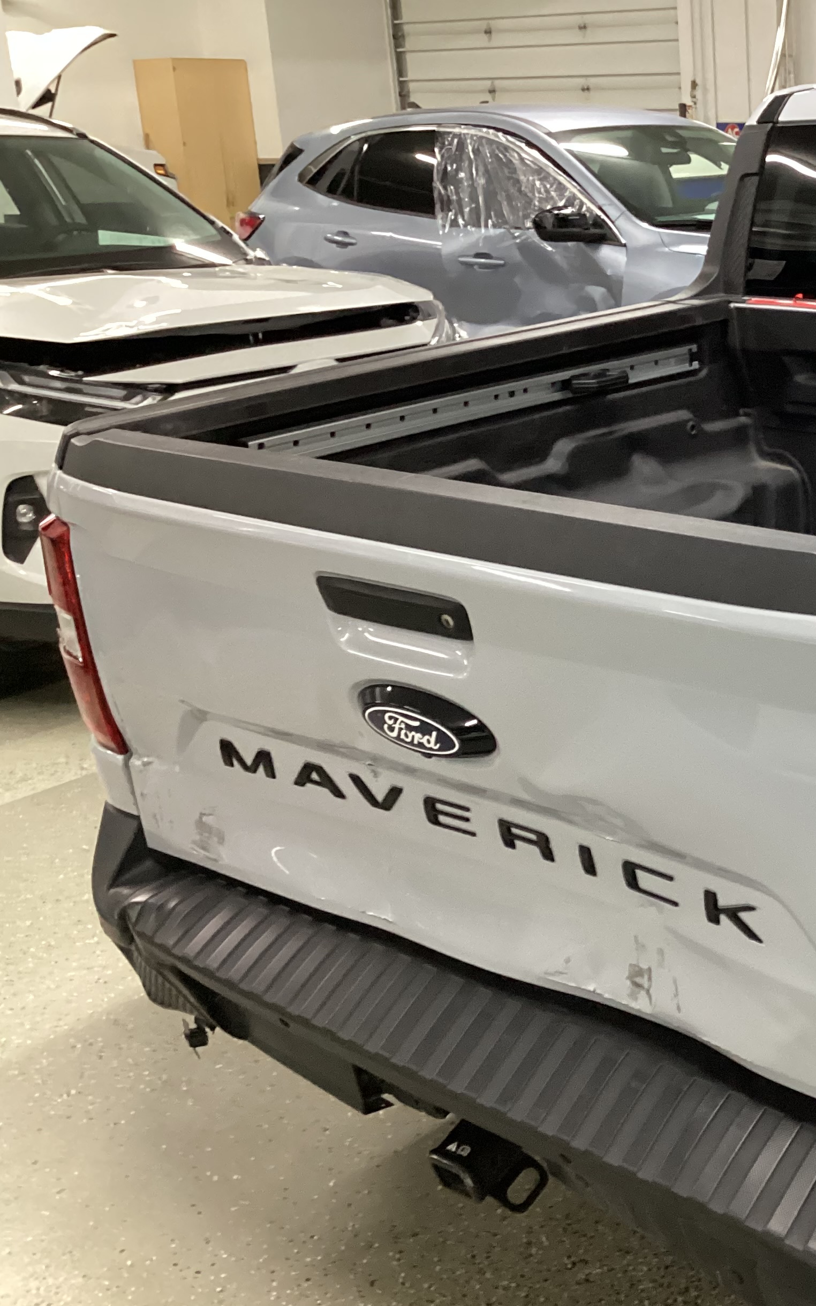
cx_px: 865
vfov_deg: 45.3
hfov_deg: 27.1
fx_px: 1565
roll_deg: +0.5
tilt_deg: -20.3
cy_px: 655
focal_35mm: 44
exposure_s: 1/40
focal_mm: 3.3
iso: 250
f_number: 2.4
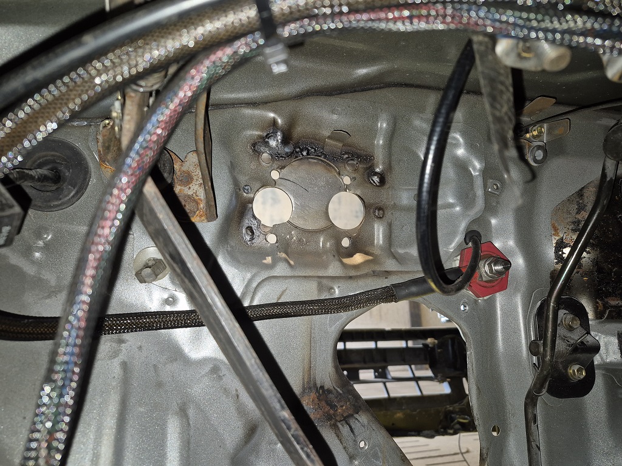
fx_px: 413
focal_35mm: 23
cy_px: 233
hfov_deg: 73.9
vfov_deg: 58.9
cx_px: 311
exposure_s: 1/10
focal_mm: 5.4
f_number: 1.8
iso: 160
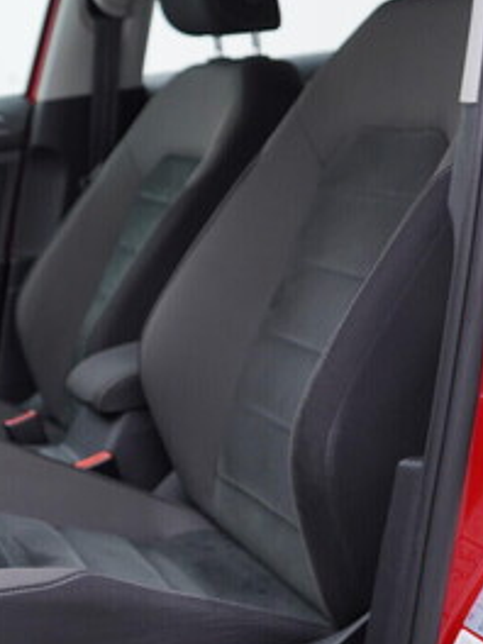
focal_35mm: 72
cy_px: 299
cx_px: -85
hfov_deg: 19.3
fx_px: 1339
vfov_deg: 27.0
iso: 125
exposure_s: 1/50
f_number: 3.2
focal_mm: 24
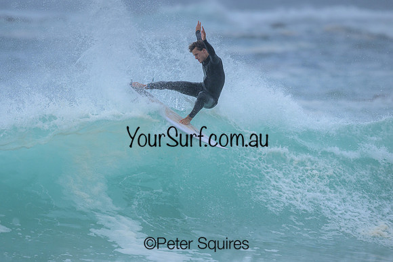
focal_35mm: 982
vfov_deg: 1.4
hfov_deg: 2.1
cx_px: 152
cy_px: 161
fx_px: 10726
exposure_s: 1/2000
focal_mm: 800
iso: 320
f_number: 6.3
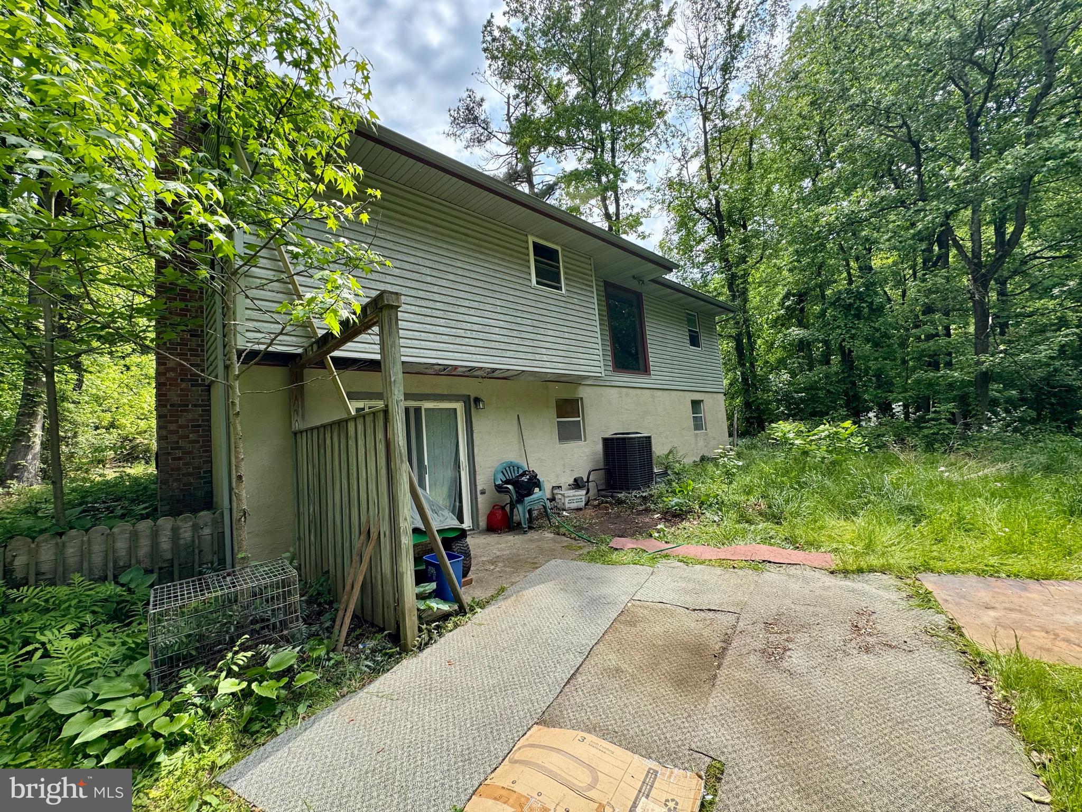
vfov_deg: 85.7
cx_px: 541
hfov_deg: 102.1
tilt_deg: +4.9
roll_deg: +5.8
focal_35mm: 14
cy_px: 406
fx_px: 438
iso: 50
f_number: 2.2
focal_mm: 2.22
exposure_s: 1/552
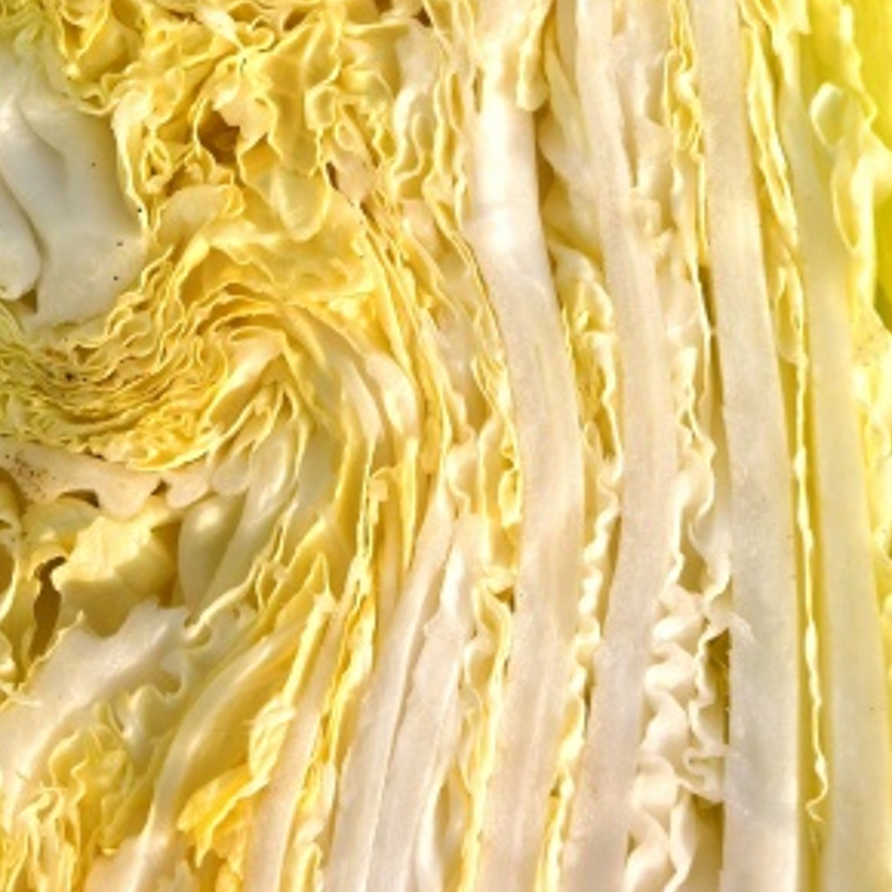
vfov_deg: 22.2
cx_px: 206
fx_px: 2274
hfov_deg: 22.0
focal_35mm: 78
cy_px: 343
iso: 50
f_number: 4
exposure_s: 1/494
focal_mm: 5.75
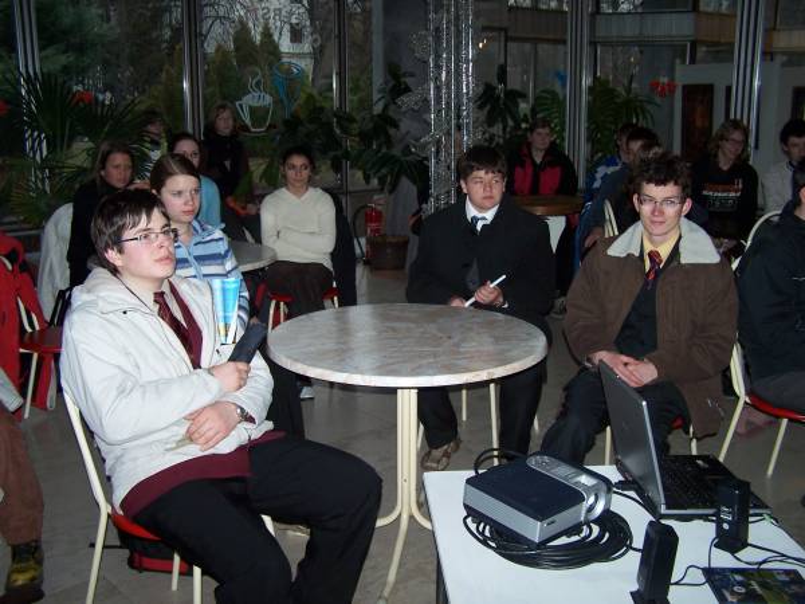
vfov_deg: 37.7
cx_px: 402
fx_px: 884
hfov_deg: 49.0
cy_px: 302
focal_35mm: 38
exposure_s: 1/60
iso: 80
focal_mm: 6.3
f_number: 2.8
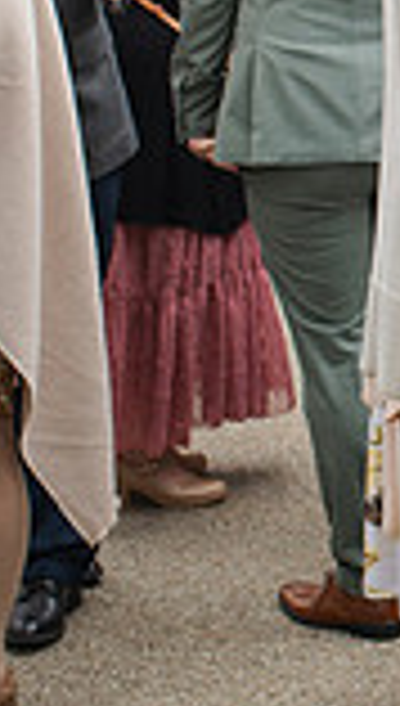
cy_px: -13
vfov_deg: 15.6
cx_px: 715
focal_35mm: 135
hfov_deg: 8.7
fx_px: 2531
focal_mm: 35
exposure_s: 1/400
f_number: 3.2
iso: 220
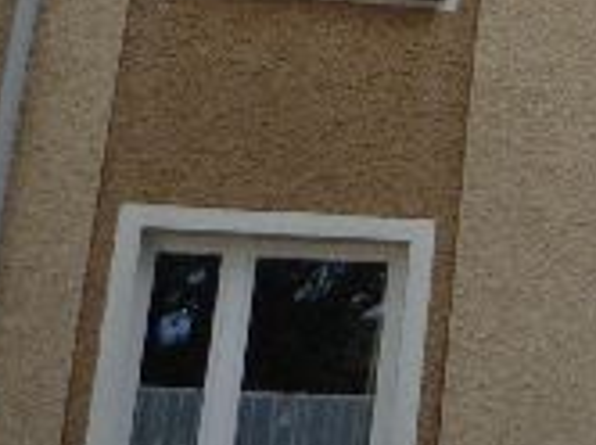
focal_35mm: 145
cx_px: 1267
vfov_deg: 9.7
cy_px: -345
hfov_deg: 11.9
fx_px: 2493
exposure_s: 1/320
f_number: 4
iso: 100
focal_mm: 5.2
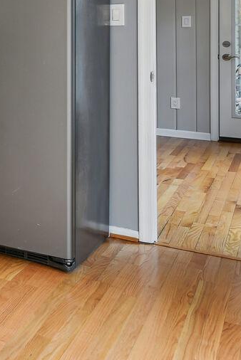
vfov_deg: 32.6
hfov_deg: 16.2
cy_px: 30
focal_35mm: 58
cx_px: -279
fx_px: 582
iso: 200
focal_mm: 17
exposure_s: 1/15
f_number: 8
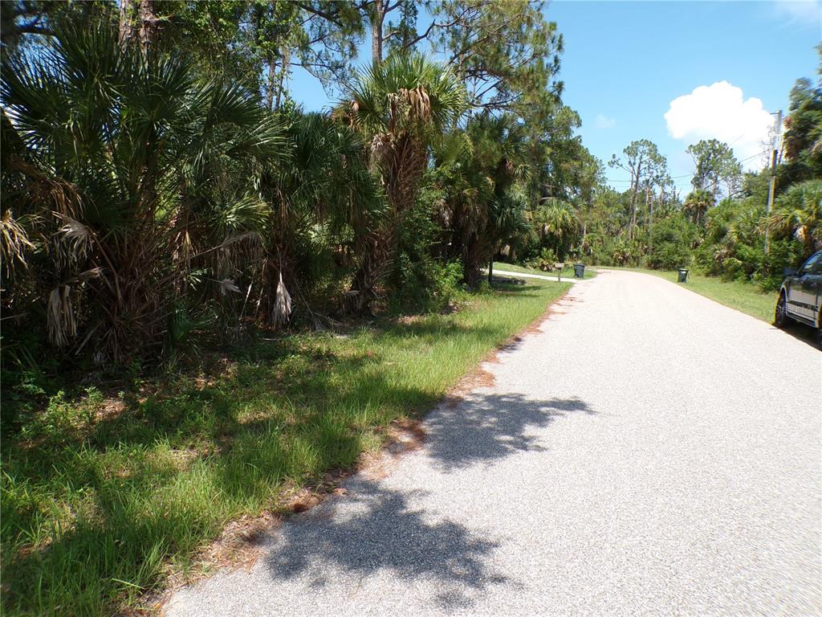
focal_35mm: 24
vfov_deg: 56.8
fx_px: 570
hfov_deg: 71.6
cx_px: 411
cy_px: 308
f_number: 4.4
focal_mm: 4.3
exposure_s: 1/450
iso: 100
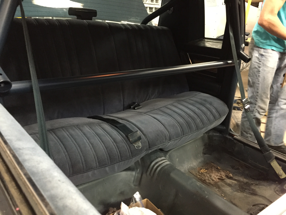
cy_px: 108
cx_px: 143
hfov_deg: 61.7
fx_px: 240
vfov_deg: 48.2
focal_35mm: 29
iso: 320
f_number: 2.2
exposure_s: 1/15
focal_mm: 4.15
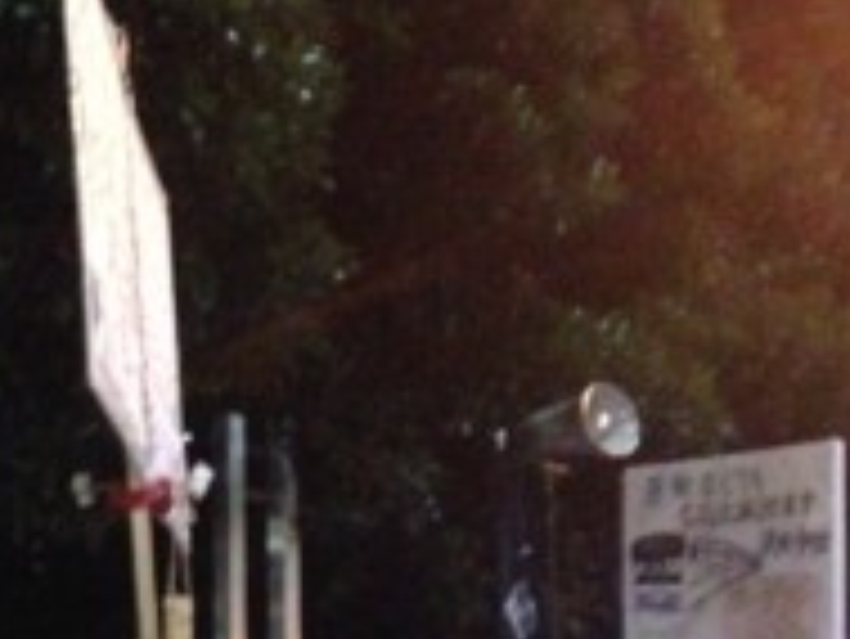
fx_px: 3858
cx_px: 234
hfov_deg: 12.5
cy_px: 608
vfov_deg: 9.4
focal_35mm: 157
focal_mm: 4.12
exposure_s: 1/15
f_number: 2.4
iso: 2000
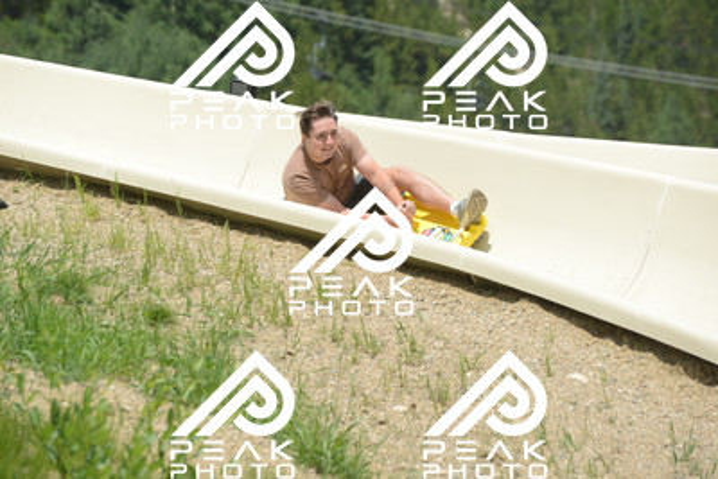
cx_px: 359
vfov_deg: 7.0
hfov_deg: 10.5
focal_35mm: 195
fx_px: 3890
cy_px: 240
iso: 450
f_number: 6.3
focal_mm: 195
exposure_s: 1/1250
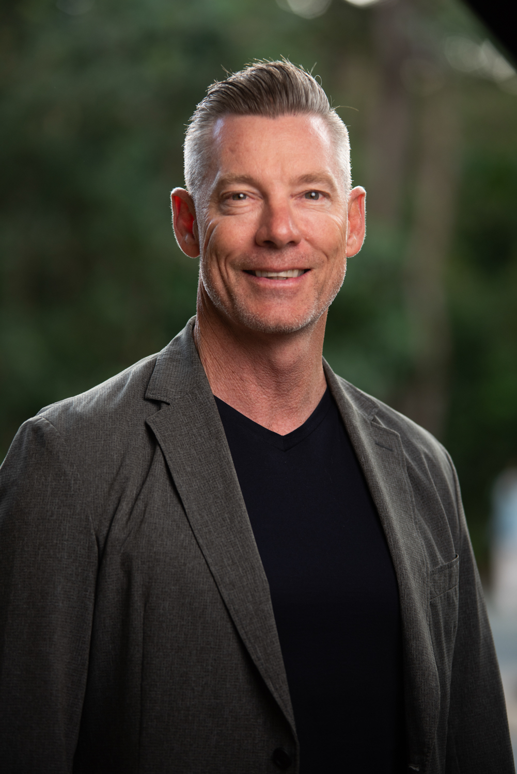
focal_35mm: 135
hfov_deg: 10.2
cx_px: 258
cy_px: 387
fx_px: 2906
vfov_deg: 15.2
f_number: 3.2
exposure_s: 1/320
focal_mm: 135
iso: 250
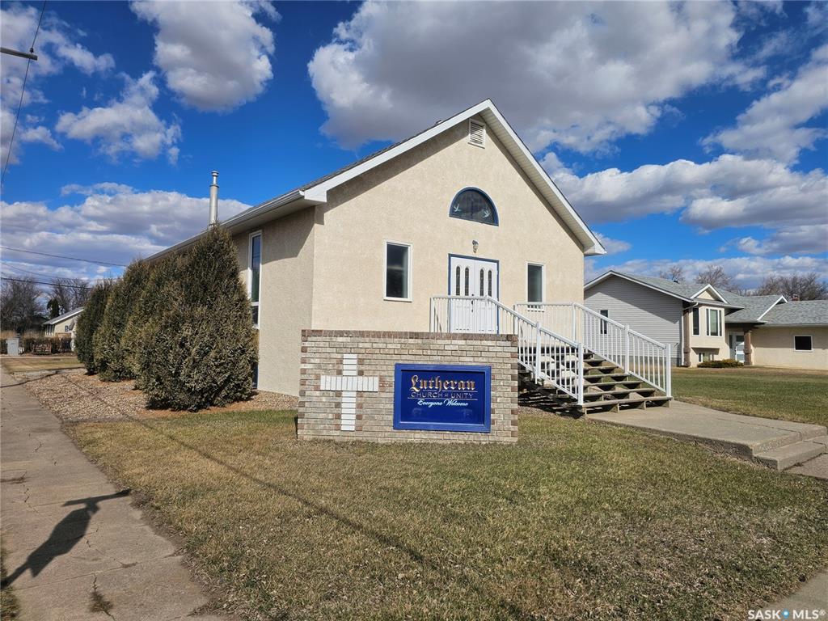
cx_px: 414
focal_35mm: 23
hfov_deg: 73.9
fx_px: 550
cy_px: 310
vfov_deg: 58.9
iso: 10
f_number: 1.7
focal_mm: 6.3
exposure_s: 1/2423
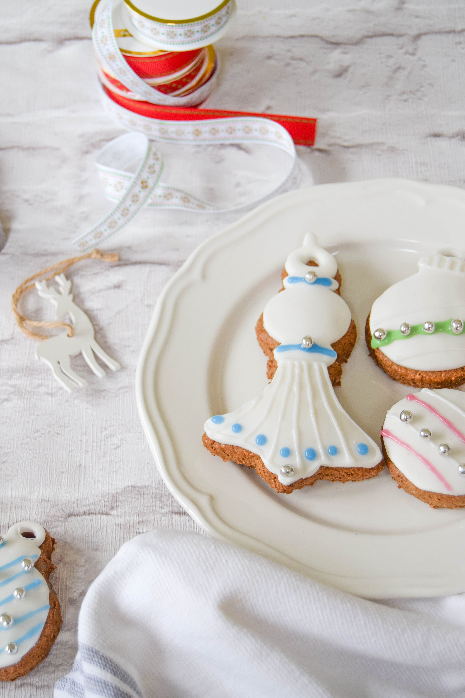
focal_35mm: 68
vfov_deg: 29.9
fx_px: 1308
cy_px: 349
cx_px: 232
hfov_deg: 20.2
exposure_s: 1/60
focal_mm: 45
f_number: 5.3
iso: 560
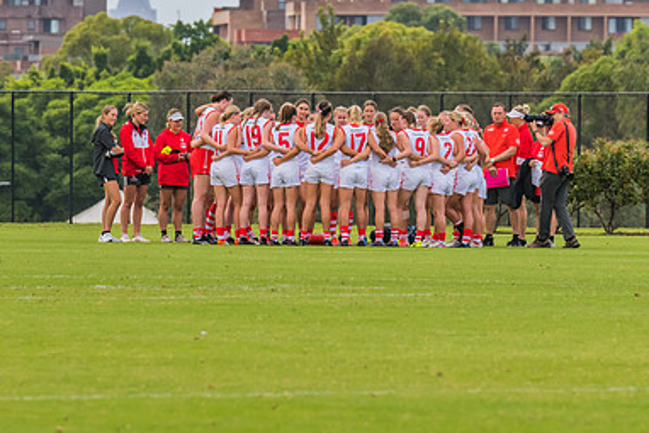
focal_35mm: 610
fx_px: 11001
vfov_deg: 2.3
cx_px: 455
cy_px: 144
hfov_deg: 3.4
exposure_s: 1/1600
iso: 800
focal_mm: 300
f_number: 9
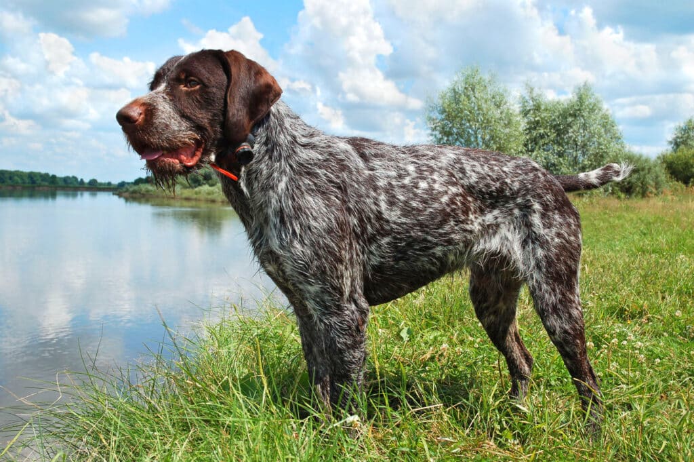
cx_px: 347
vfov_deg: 30.8
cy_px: 231
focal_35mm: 44
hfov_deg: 45.0
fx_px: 838
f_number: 8
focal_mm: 29
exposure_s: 1/500
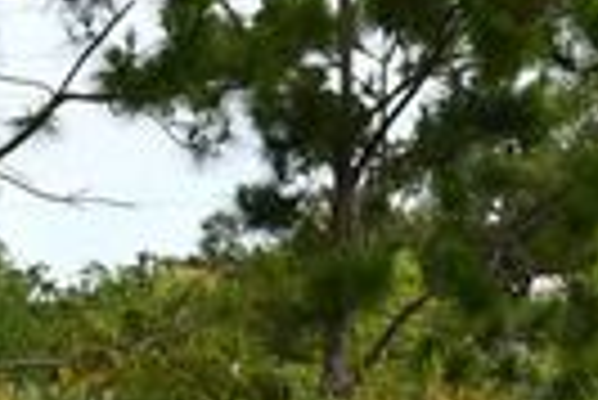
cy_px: 611
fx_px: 3509
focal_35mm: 211
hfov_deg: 9.7
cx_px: 315
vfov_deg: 6.4
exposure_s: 1/250
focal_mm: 22
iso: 200
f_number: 7.1
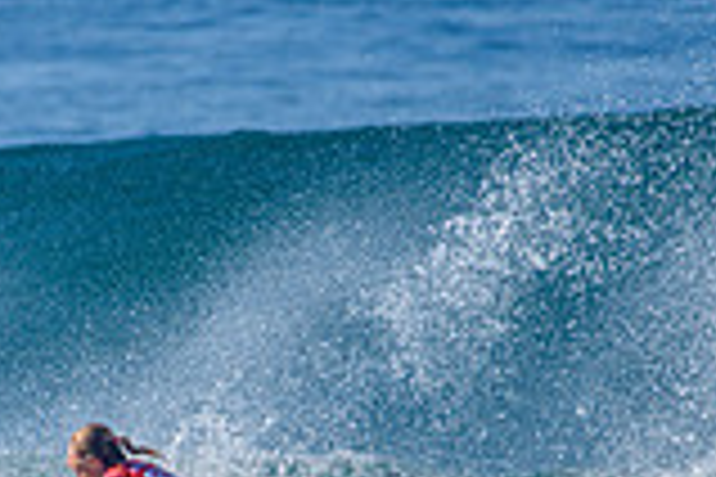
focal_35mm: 1821
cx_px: 153
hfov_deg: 1.1
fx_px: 36215
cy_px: 601
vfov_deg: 0.8
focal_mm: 500
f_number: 5.6
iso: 125
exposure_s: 1/1600
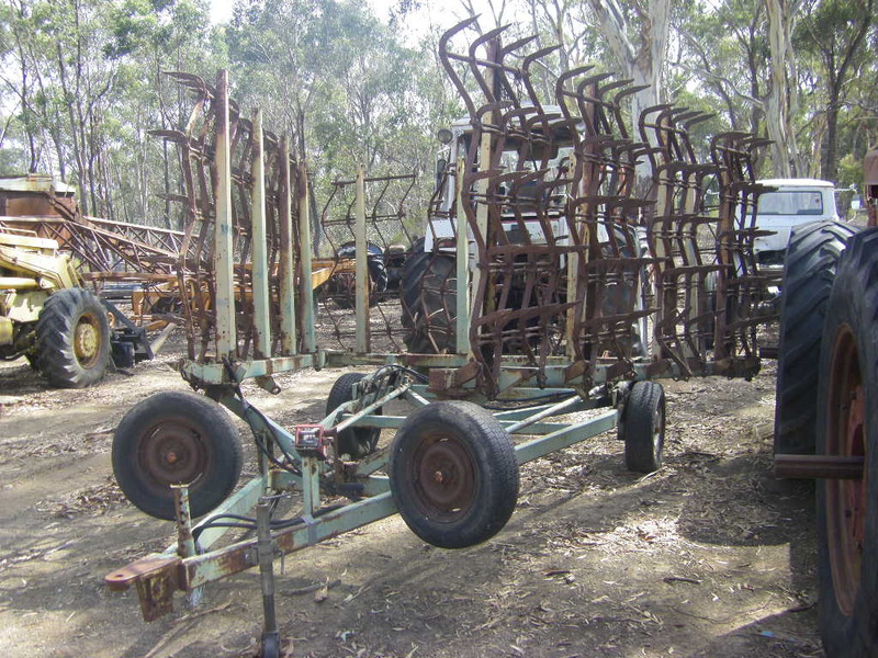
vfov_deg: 37.7
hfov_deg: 49.0
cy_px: 329
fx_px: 964
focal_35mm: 38
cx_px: 439
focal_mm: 6.3
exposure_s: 1/125
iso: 64
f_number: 3.5
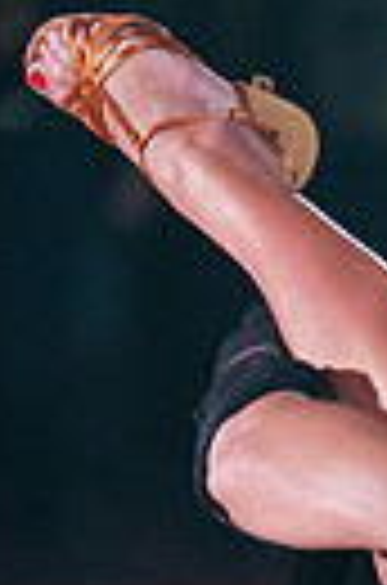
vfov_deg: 3.3
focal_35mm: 631
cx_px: 740
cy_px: 1004
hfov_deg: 2.2
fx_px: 10229
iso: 2500
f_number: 2.8
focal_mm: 141
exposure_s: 1/320
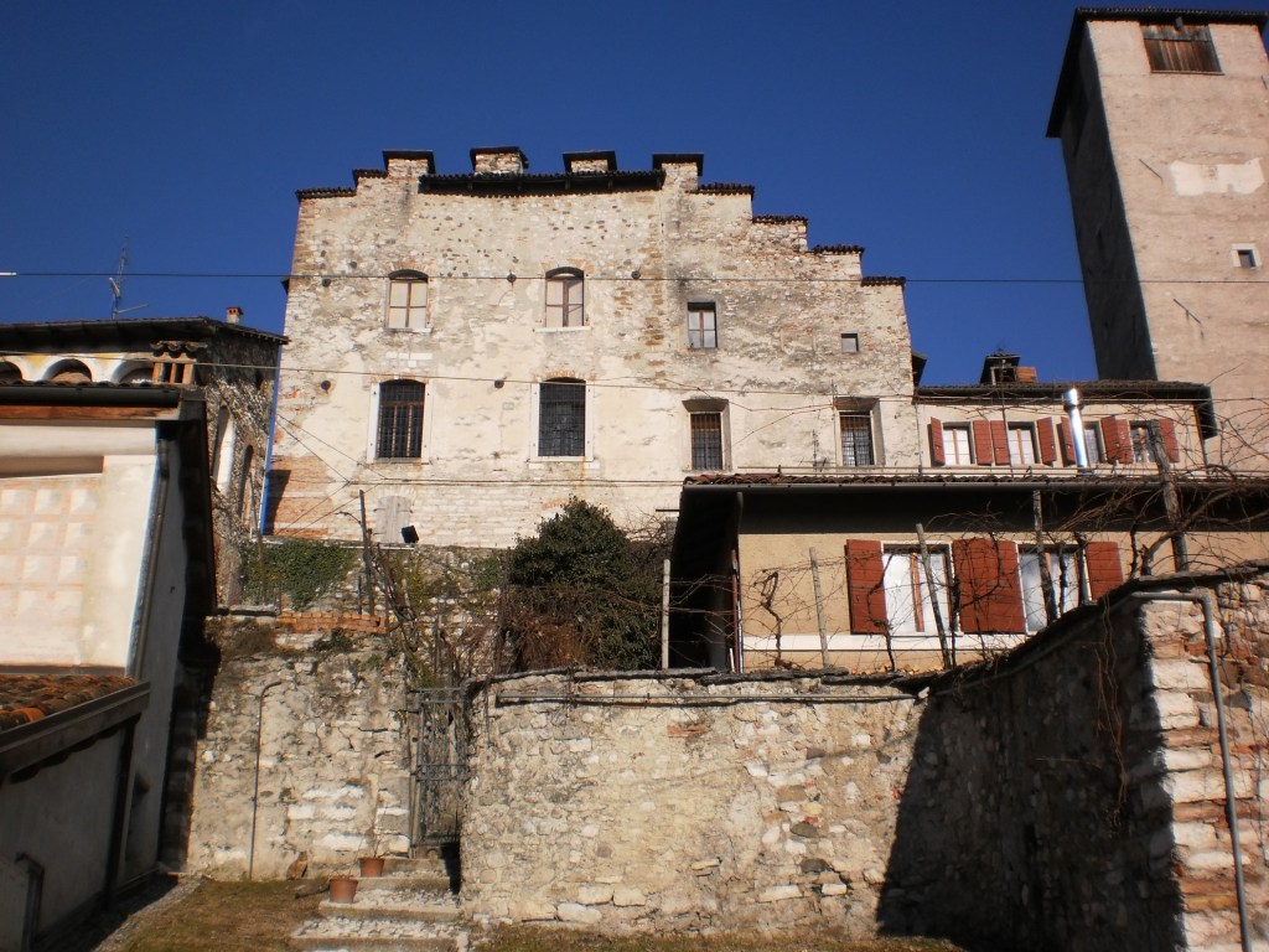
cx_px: 634
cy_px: 476
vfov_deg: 39.7
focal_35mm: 36
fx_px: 1320
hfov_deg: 51.4
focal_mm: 6.3
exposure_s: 1/1600
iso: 100
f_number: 4.6
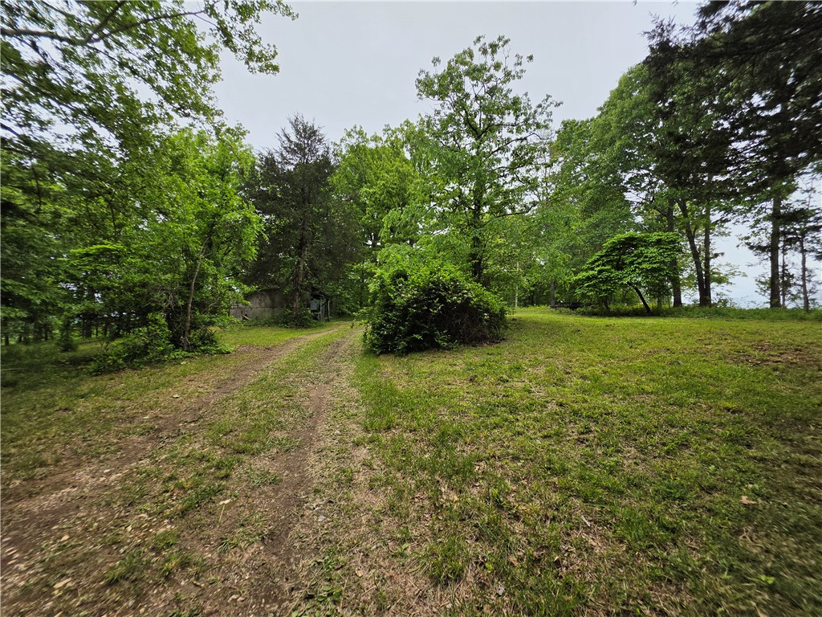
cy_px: 308
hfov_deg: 106.2
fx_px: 309
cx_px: 411
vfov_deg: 89.9
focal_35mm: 13
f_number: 1.9
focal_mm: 2.2
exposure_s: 1/2443
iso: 32
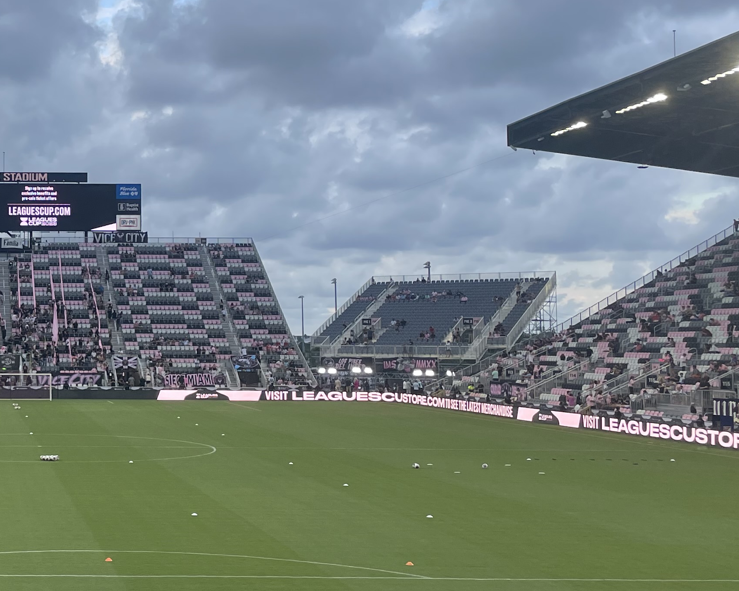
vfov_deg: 25.4
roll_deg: +0.2
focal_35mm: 60
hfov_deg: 29.2
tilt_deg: +2.7
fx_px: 1312
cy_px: 251
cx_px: -20
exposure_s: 1/349
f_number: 1.6
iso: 32
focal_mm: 4.2
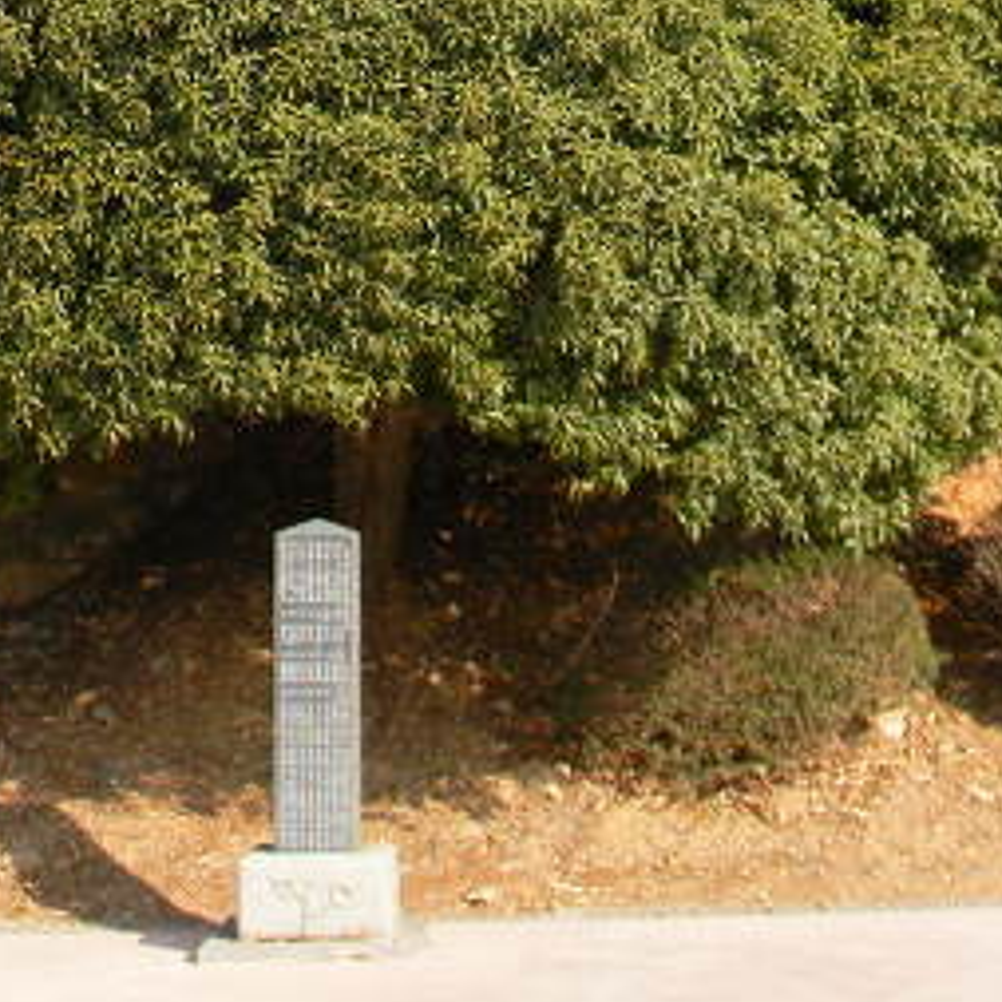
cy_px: -18
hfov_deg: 19.7
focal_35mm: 88
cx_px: 448
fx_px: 2882
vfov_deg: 19.1
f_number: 3.7
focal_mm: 6.4
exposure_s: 1/393
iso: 80
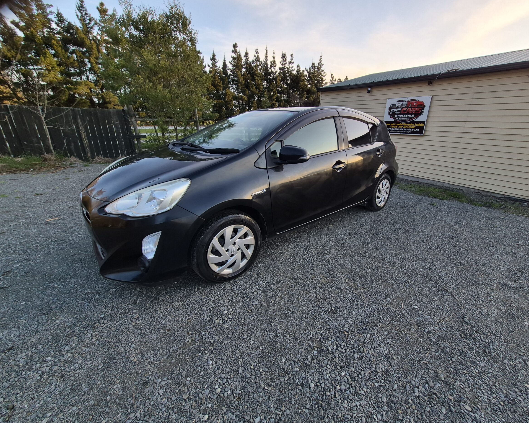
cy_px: 211
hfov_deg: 100.5
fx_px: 219
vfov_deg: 88.0
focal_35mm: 14
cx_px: 287
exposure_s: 1/219
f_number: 2.2
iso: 40
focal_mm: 1.74
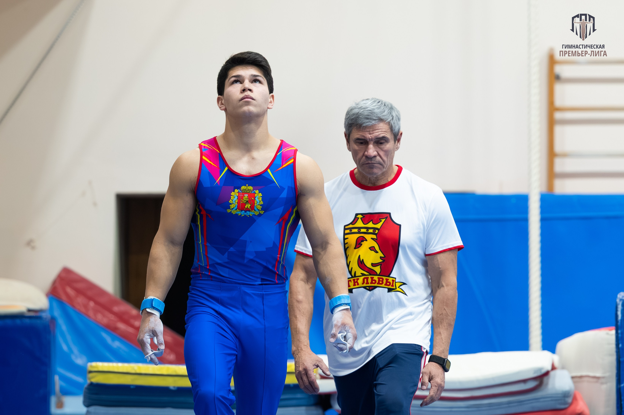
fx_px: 3127
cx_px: 375
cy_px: 211
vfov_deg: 7.6
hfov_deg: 11.4
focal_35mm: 181
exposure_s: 1/800
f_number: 2.8
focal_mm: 98
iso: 2000
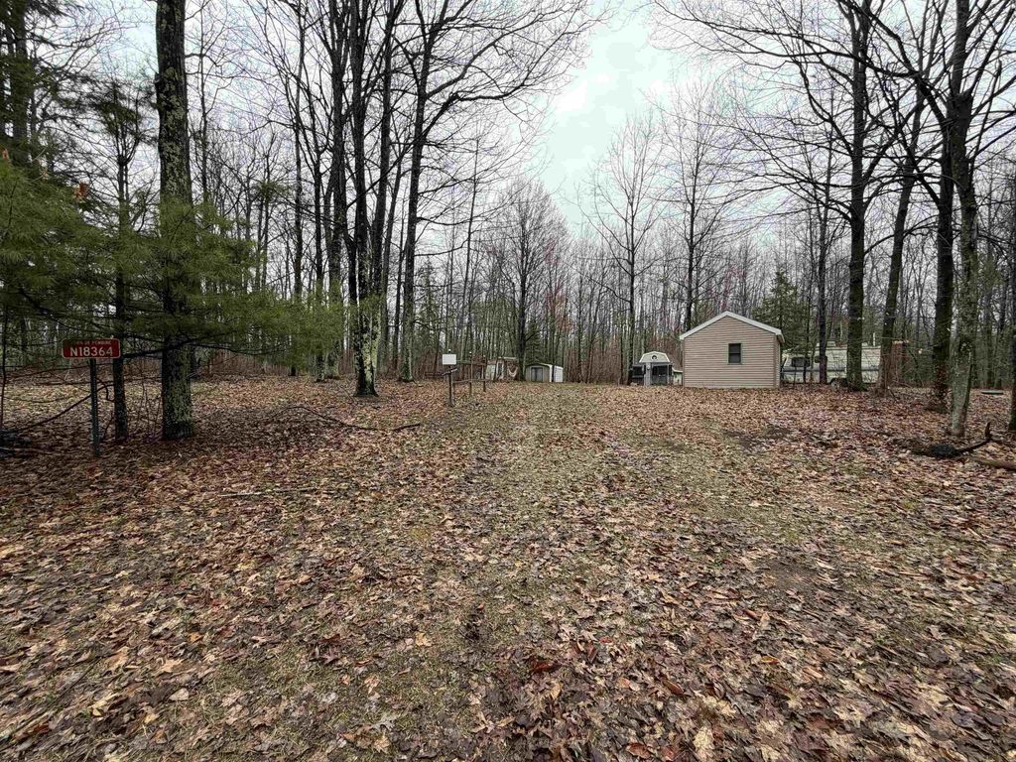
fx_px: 411
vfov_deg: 85.7
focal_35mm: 14
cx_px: 508
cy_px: 381
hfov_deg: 102.1
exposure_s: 1/502
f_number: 2.2
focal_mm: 2.22
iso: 50
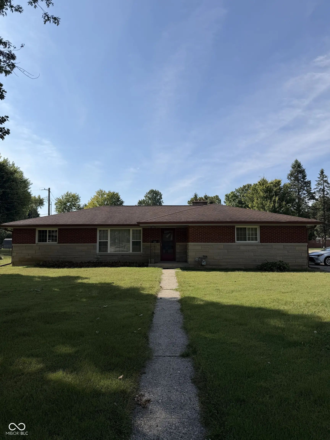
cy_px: 220
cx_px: 165
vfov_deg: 71.6
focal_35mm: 24
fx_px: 305
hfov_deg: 56.8
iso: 80
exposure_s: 1/6173
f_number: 1.78
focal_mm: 6.76
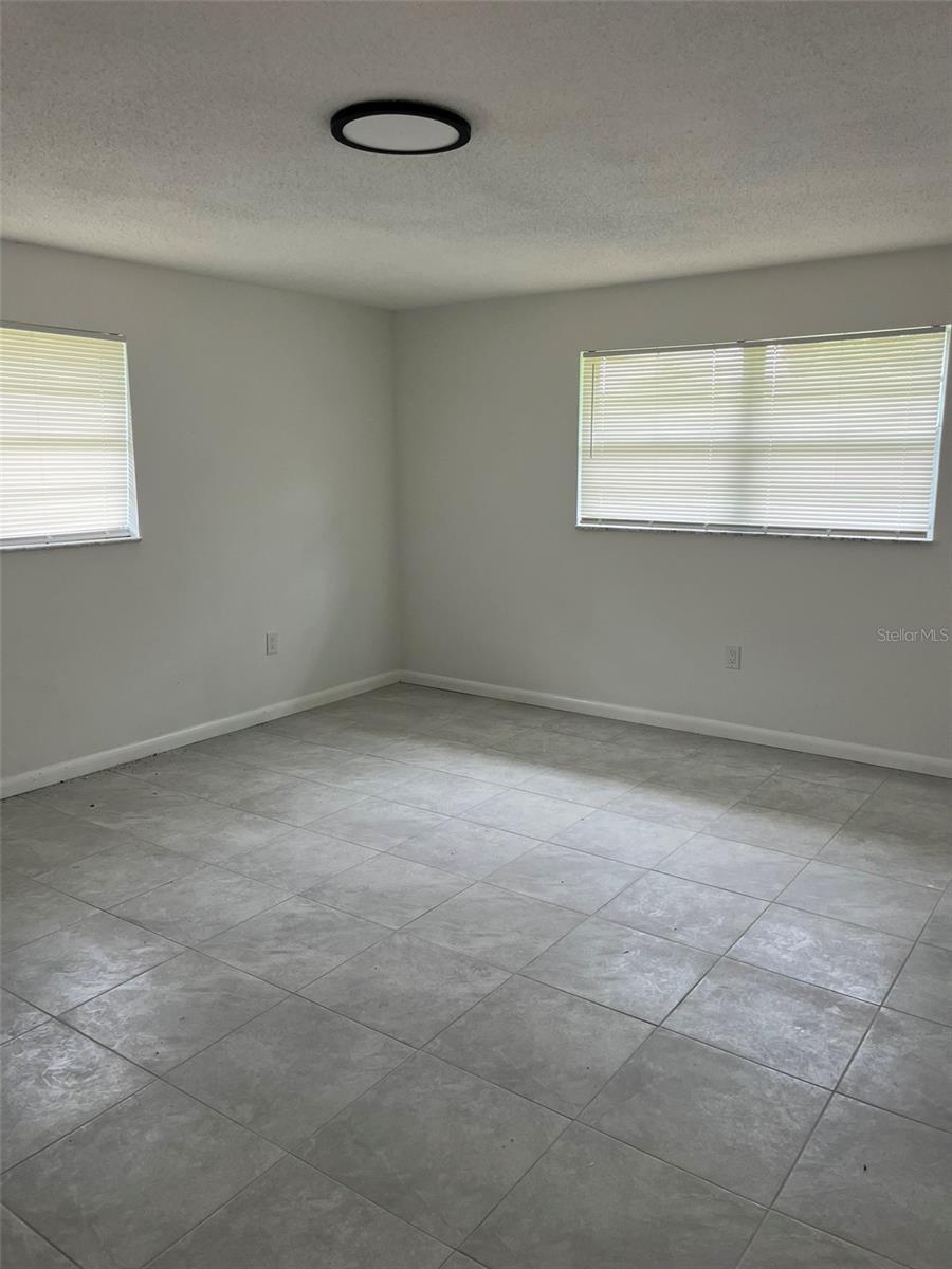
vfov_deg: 67.3
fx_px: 953
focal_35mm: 26
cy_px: 634
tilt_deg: -10.4
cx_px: 476
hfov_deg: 53.1
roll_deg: -0.1
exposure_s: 1/60
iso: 80
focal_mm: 5.1
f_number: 1.6
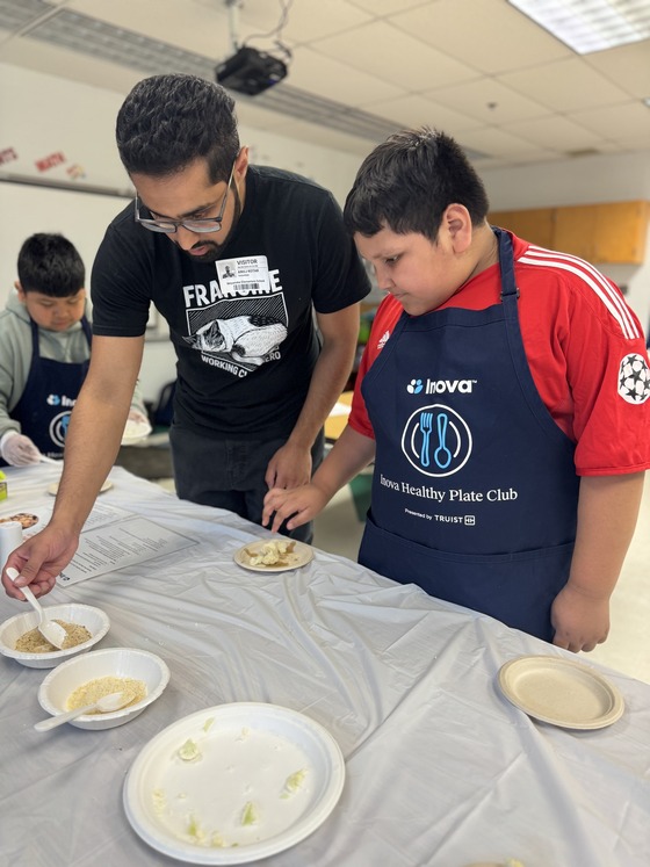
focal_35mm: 24
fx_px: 601
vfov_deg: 71.6
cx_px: 325
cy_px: 434
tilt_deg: -12.9
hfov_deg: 56.8
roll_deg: -0.1
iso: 125
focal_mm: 6.76
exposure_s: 1/60
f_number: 1.78
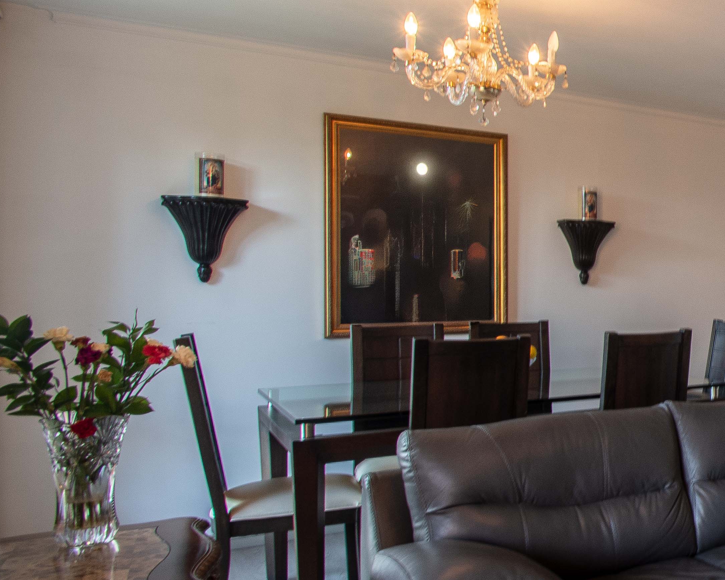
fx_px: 773
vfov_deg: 41.2
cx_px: 922
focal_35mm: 36
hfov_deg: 35.7
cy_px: 293
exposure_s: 1/3
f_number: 9
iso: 125
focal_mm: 10
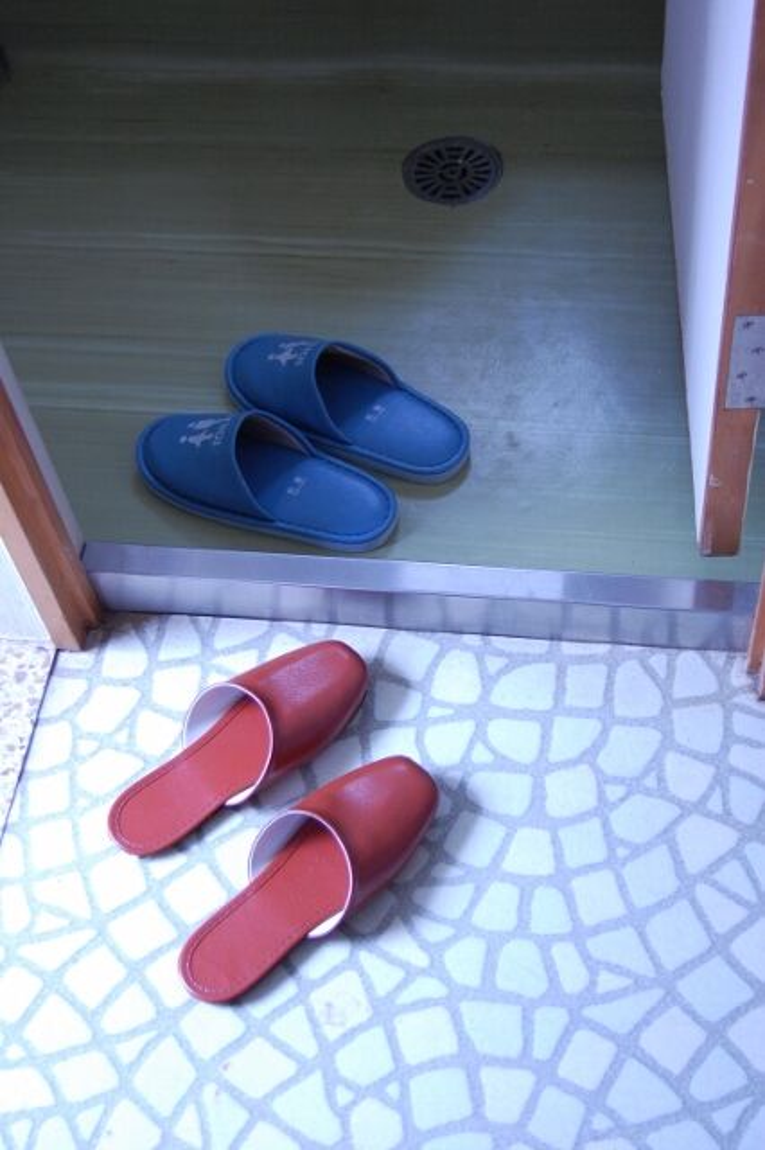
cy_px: 575
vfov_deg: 38.9
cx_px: 382
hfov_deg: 26.5
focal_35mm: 51
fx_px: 1627
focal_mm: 34
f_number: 4.5
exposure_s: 1/50
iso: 800
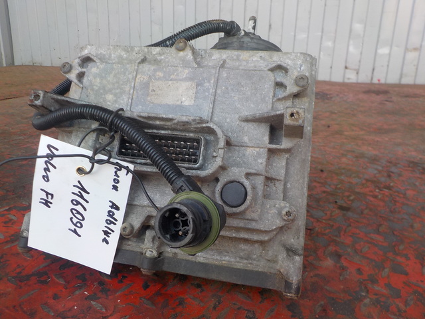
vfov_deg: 46.8
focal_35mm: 30
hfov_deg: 60.0
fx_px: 368
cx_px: 212
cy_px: 160
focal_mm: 4.1
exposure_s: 1/50
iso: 125
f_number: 3.3
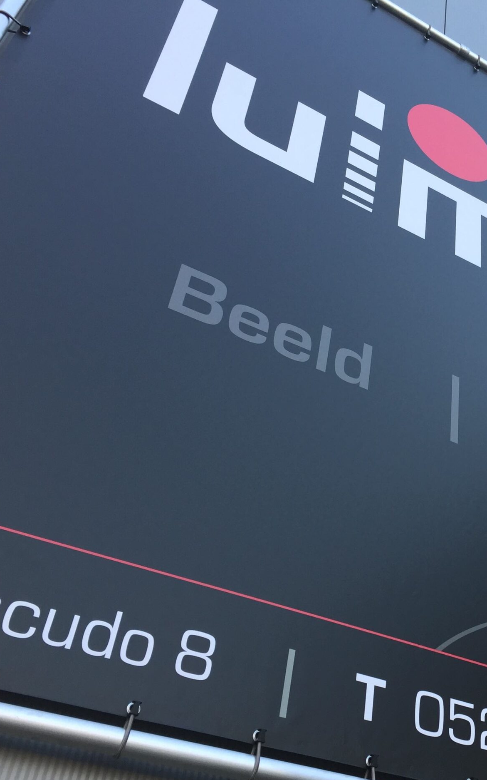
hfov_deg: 28.9
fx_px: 892
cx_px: 467
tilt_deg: +41.2
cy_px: 398
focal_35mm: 42
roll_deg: -1.4
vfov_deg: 47.2
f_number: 2.2
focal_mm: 4.15
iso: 32
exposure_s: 1/197
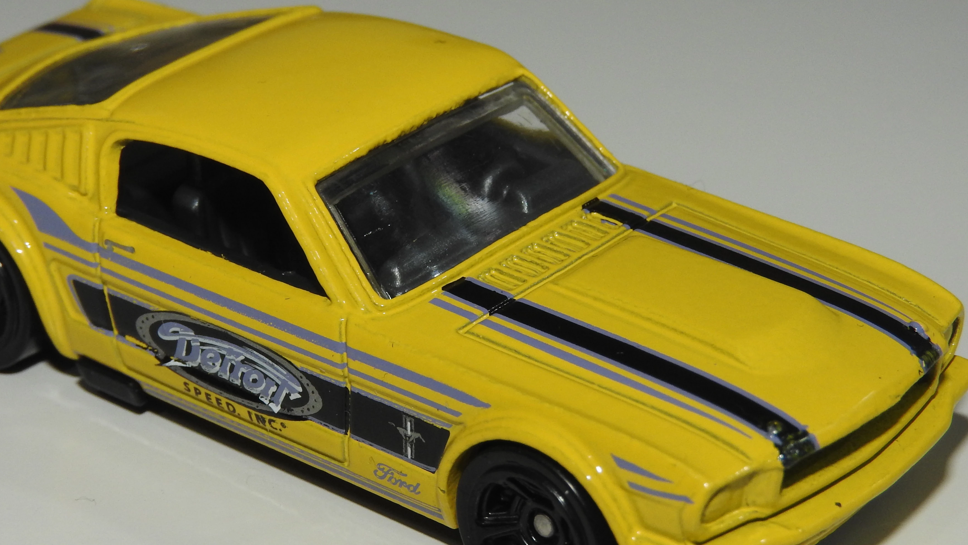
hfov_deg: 17.6
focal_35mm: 122
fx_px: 3131
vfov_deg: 9.9
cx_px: 389
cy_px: 327
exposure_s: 1/60
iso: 200
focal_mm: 15.2
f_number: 5
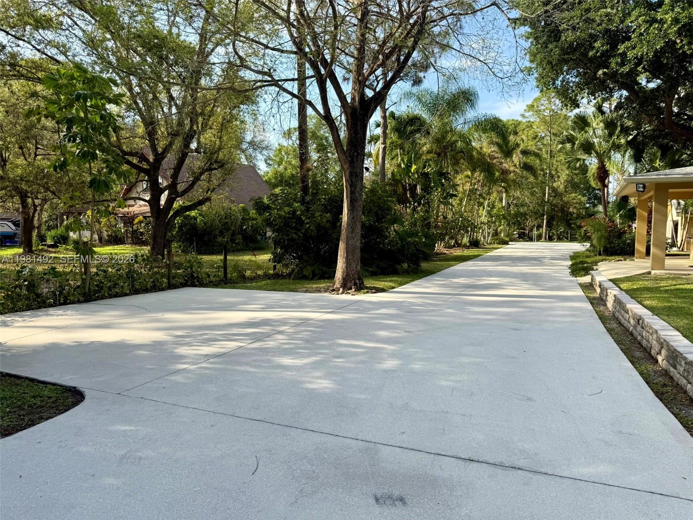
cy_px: 260
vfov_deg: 56.8
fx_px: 480
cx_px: 346
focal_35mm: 24
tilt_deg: -2.9
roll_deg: -0.6
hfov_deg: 71.6
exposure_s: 1/1522
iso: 80
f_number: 1.78
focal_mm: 6.76
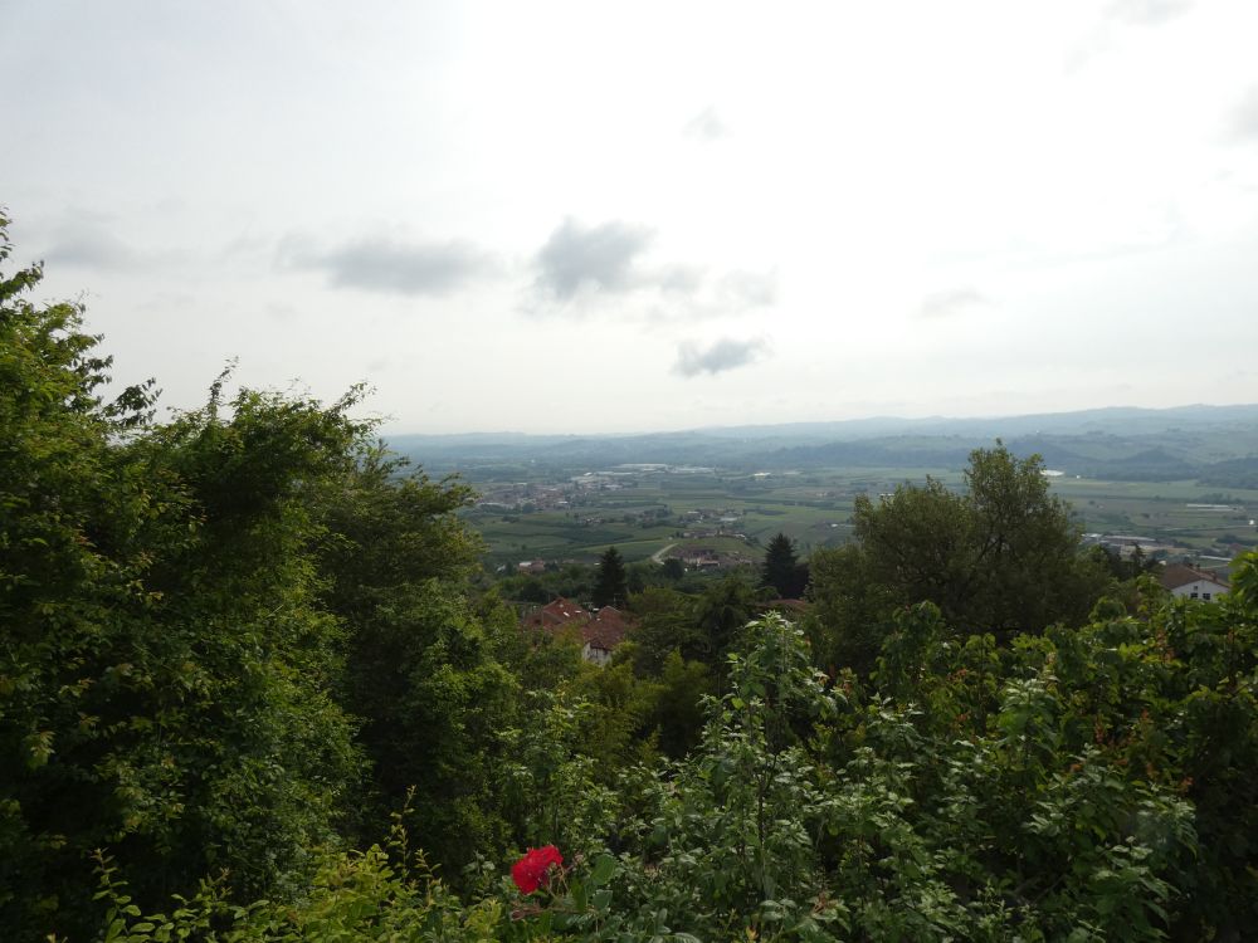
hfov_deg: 81.7
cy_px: 472
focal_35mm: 20
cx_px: 629
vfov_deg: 66.0
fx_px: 727
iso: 80
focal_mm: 3.6
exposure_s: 1/1000
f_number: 4
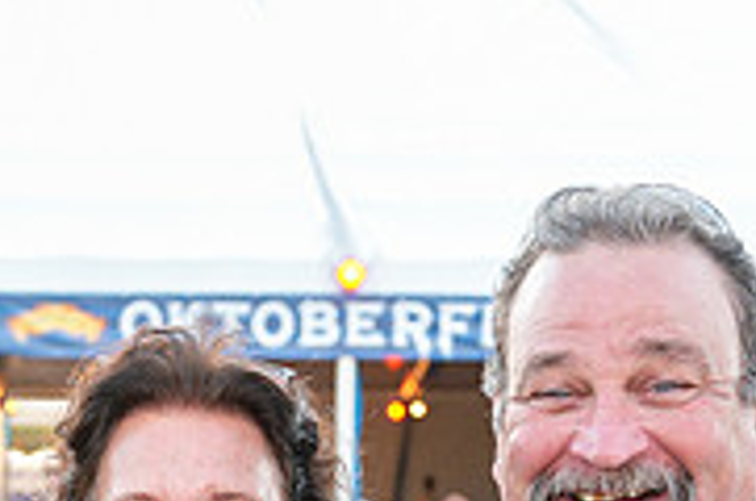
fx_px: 2557
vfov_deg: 10.8
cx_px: 175
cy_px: 762
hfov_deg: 16.7
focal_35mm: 122
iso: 640
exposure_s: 1/500
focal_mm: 38
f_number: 4
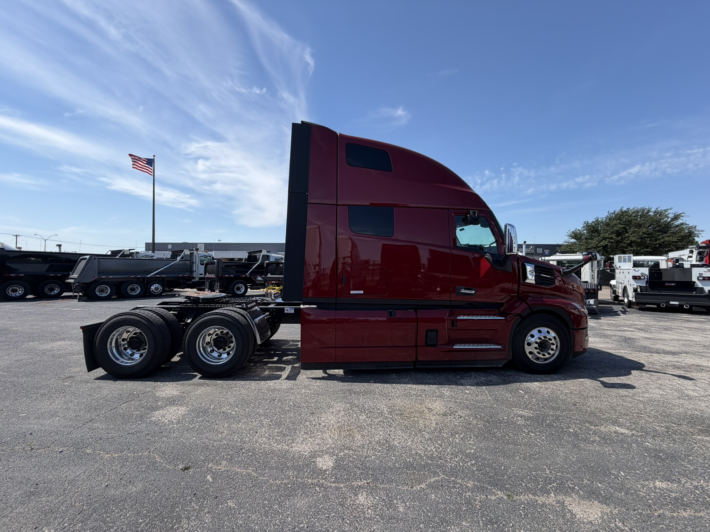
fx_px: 287
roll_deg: -1.3
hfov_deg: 102.1
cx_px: 355
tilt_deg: +0.1
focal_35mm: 14
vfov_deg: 85.7
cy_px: 266
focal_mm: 2.22
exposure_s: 1/770
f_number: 2.2
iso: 25
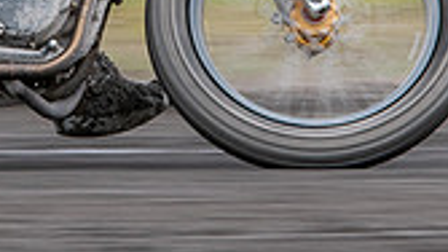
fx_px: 15315
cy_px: -182
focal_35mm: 1289
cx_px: 122
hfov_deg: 1.7
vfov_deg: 0.9
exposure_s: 1/160
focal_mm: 200
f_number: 8
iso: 125
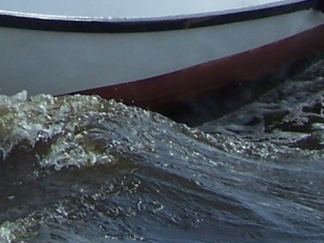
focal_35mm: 196
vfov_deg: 7.4
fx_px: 1835
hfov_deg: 9.8
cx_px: -154
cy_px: -173
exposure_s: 1/750
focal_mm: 6.3
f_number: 4
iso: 80
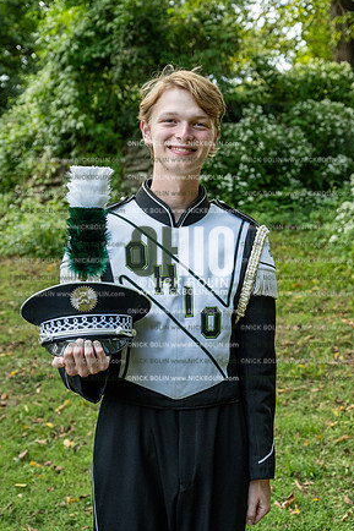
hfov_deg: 24.6
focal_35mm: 55
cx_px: 183
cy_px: 261
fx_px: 812
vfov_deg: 36.3
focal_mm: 53
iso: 1250
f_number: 5.6
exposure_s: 1/800
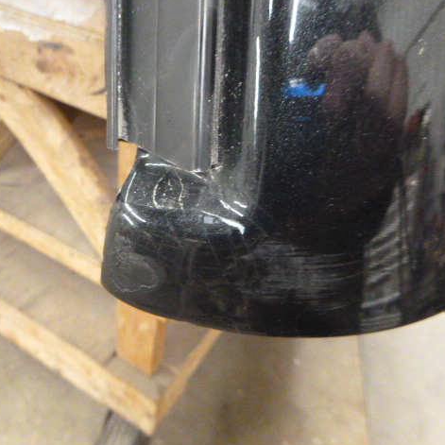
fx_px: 436
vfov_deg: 54.0
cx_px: 182
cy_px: 223
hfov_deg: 53.7
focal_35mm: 30
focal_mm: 4.5
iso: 1250
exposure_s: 1/15
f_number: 3.9
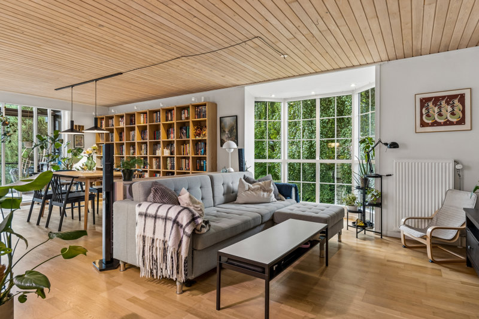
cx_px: 240
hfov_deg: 79.2
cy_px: 160
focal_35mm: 22
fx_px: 289
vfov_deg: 57.8
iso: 200
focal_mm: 14.5
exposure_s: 1/4
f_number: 8
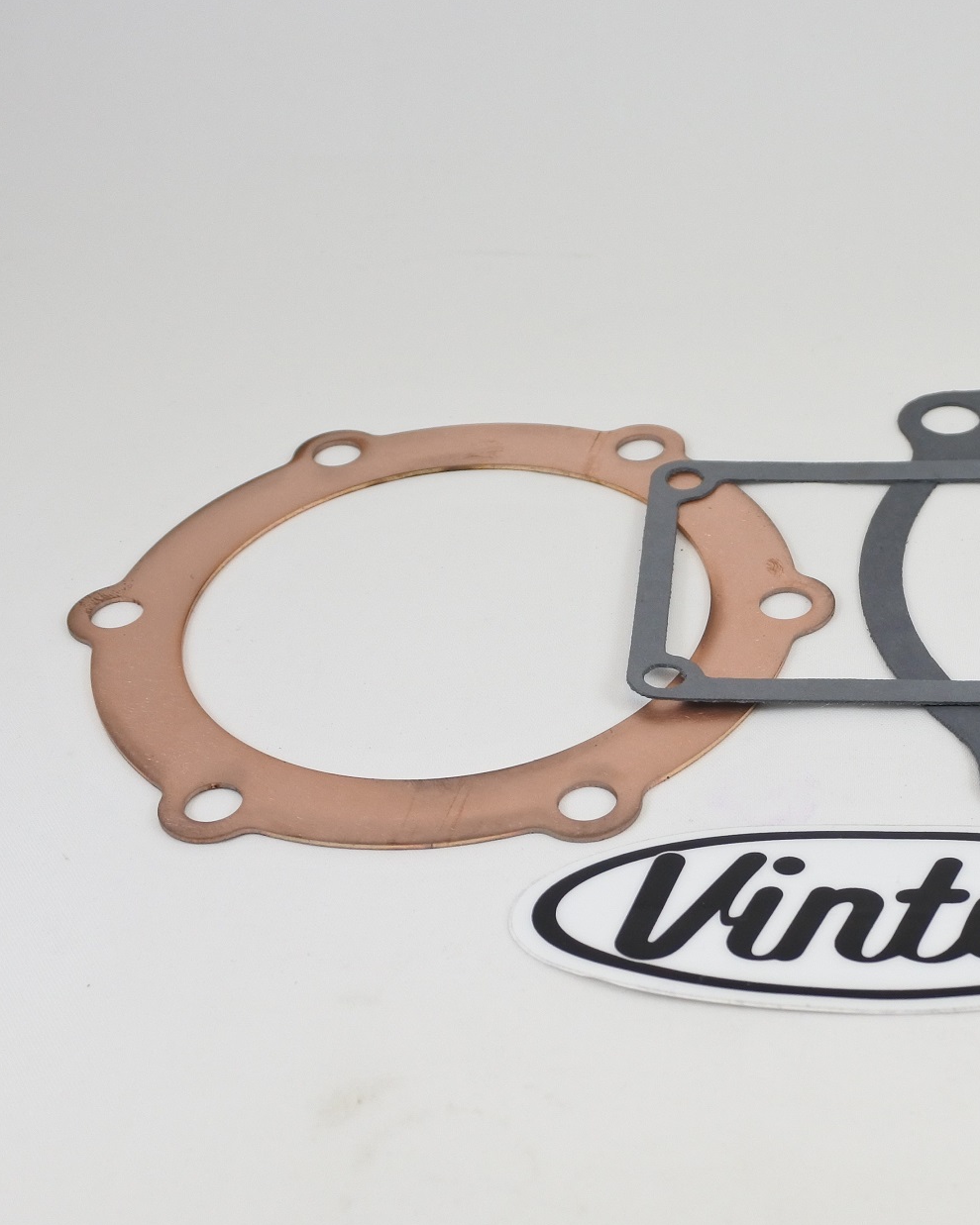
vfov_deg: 42.0
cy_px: 612
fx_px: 1596
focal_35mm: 44
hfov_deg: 32.3
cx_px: 902
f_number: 3.8
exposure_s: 1/200
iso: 400
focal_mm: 11.6
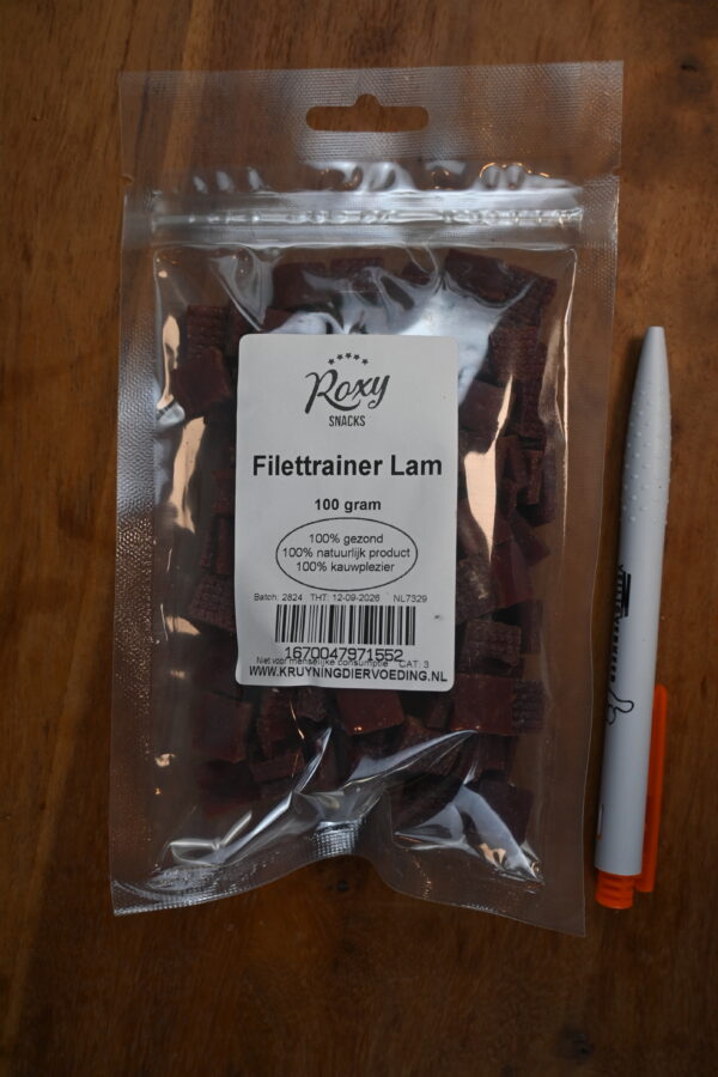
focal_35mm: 32
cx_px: 359
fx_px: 965
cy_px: 538
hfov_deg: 40.8
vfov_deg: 58.3
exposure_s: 1/250
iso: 280
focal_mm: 21.5
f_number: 4
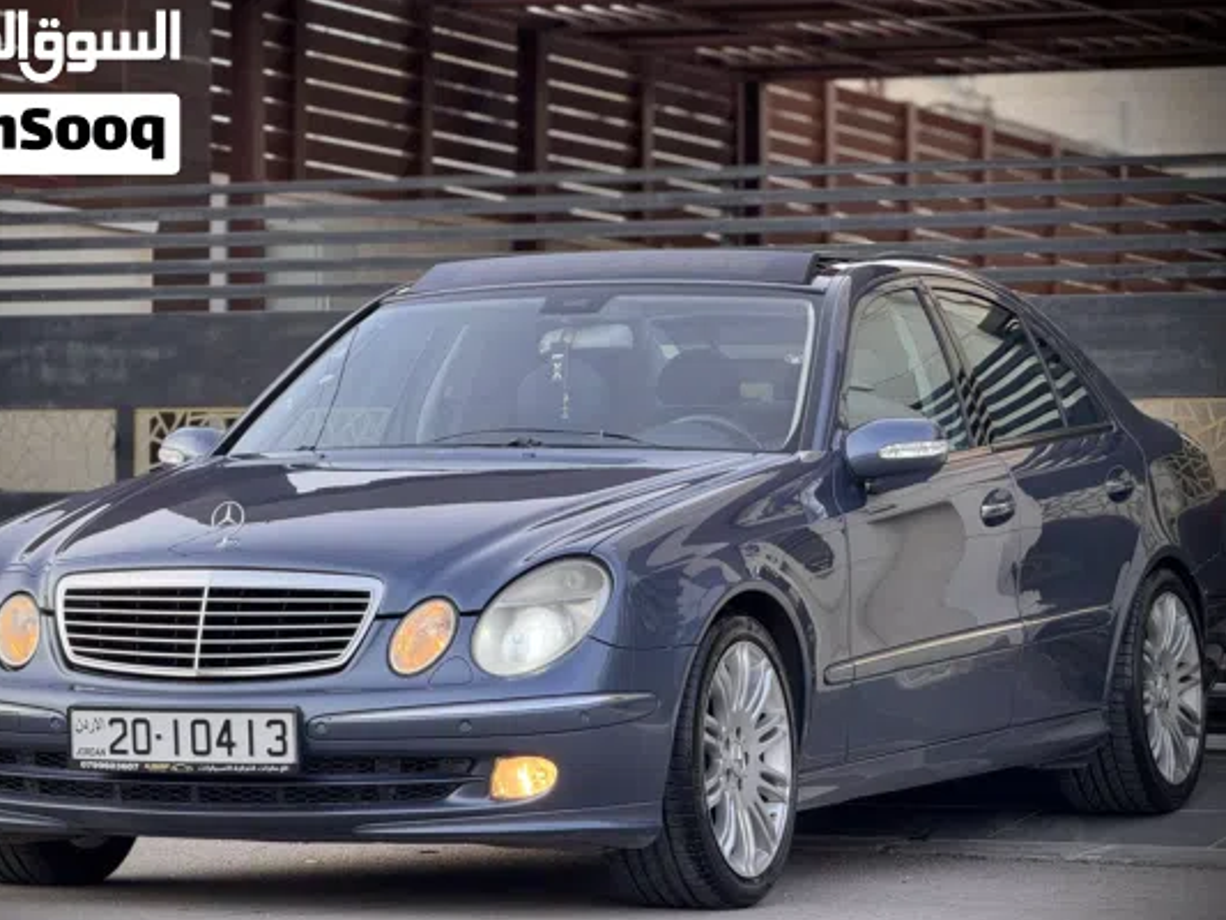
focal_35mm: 144
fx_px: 5101
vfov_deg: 10.3
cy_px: 506
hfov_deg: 13.7
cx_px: 527
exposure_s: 1/99
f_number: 2.8
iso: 80
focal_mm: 15.66
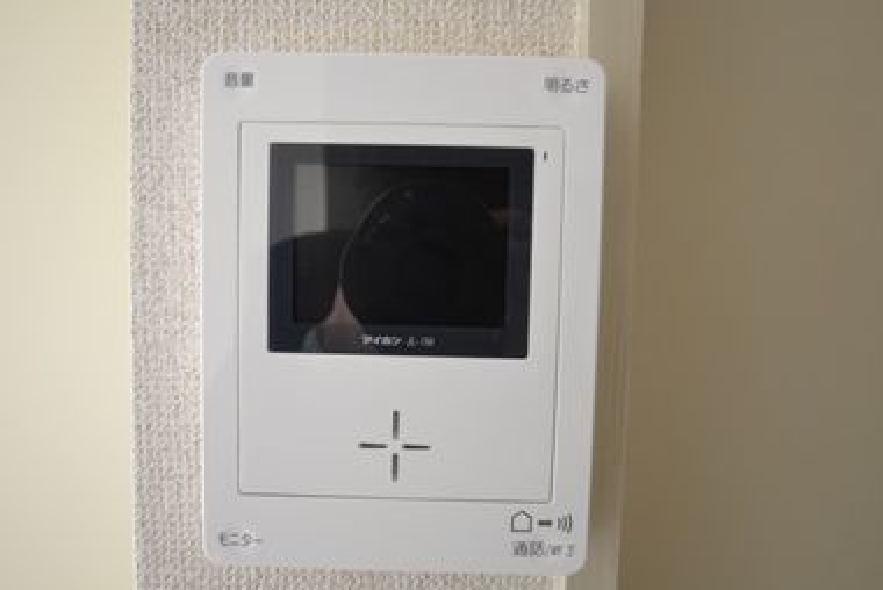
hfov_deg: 82.4
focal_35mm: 21
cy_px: 292
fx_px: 504
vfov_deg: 60.7
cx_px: 428
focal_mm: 13
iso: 100
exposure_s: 1/25
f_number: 3.8
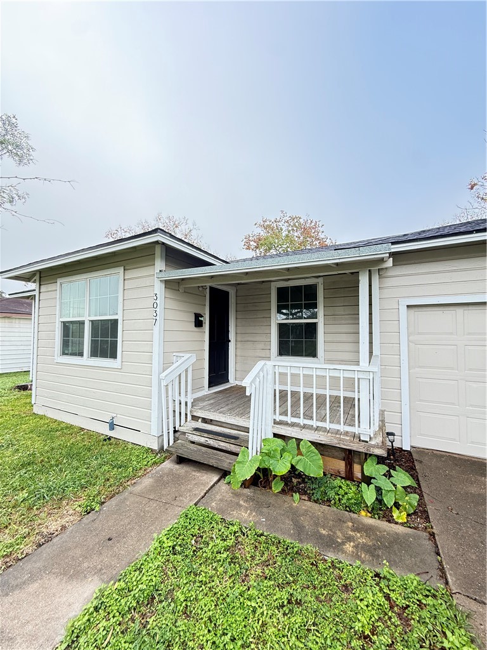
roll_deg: -1.2
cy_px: 325
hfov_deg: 85.7
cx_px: 244
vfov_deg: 102.1
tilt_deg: +2.8
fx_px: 263
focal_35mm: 14
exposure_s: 1/99
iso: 100
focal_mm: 2.22
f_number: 2.2
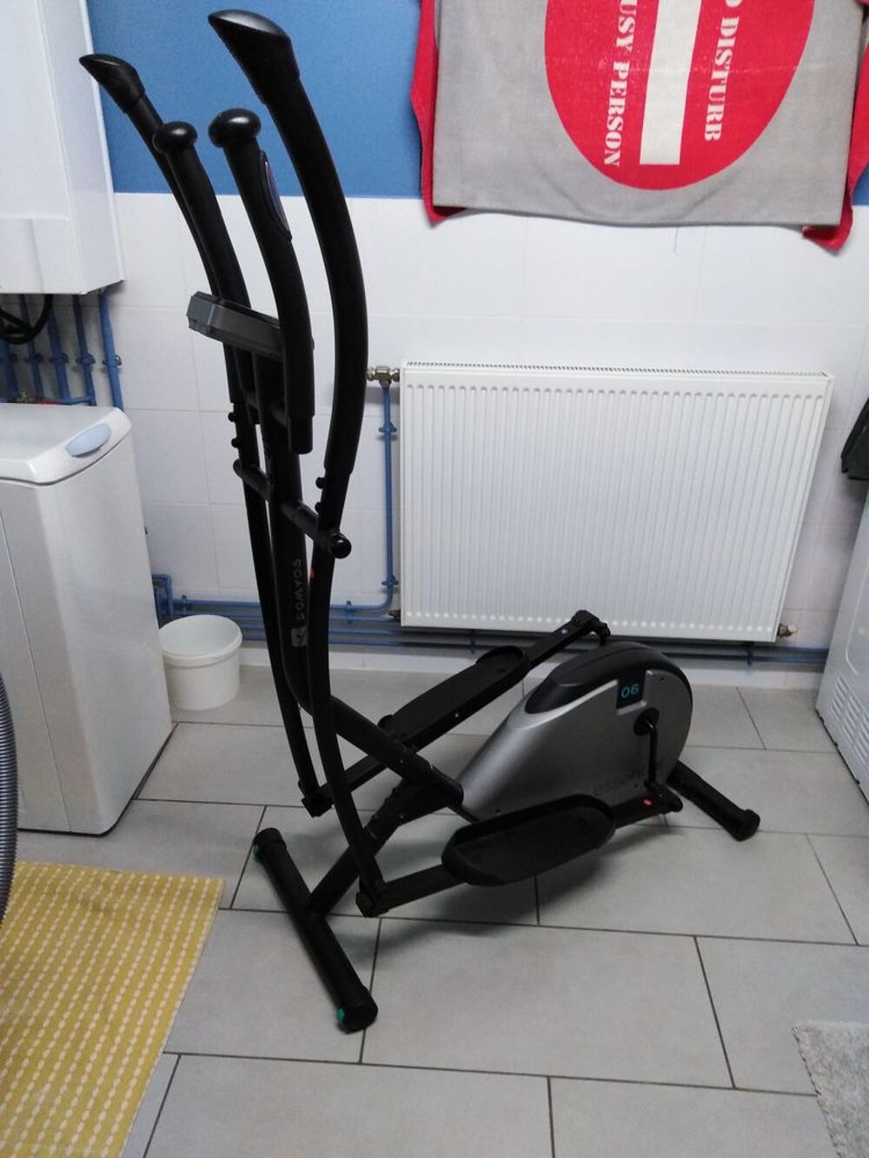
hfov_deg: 53.1
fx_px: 870
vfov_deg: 67.3
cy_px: 579
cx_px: 434
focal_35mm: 26
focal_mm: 3.46
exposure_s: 1/20
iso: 485
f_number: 2.2
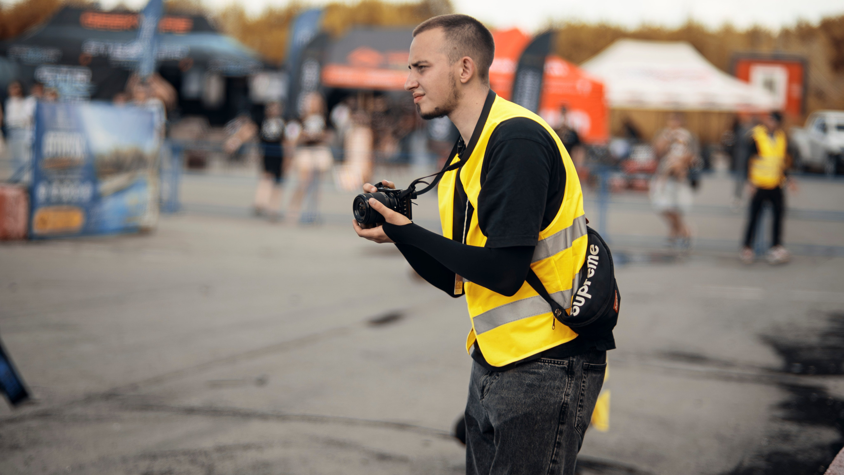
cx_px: 422
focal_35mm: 89
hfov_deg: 23.9
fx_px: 1993
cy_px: 238
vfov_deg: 13.6
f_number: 1.8
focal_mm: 85
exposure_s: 1/250
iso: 100
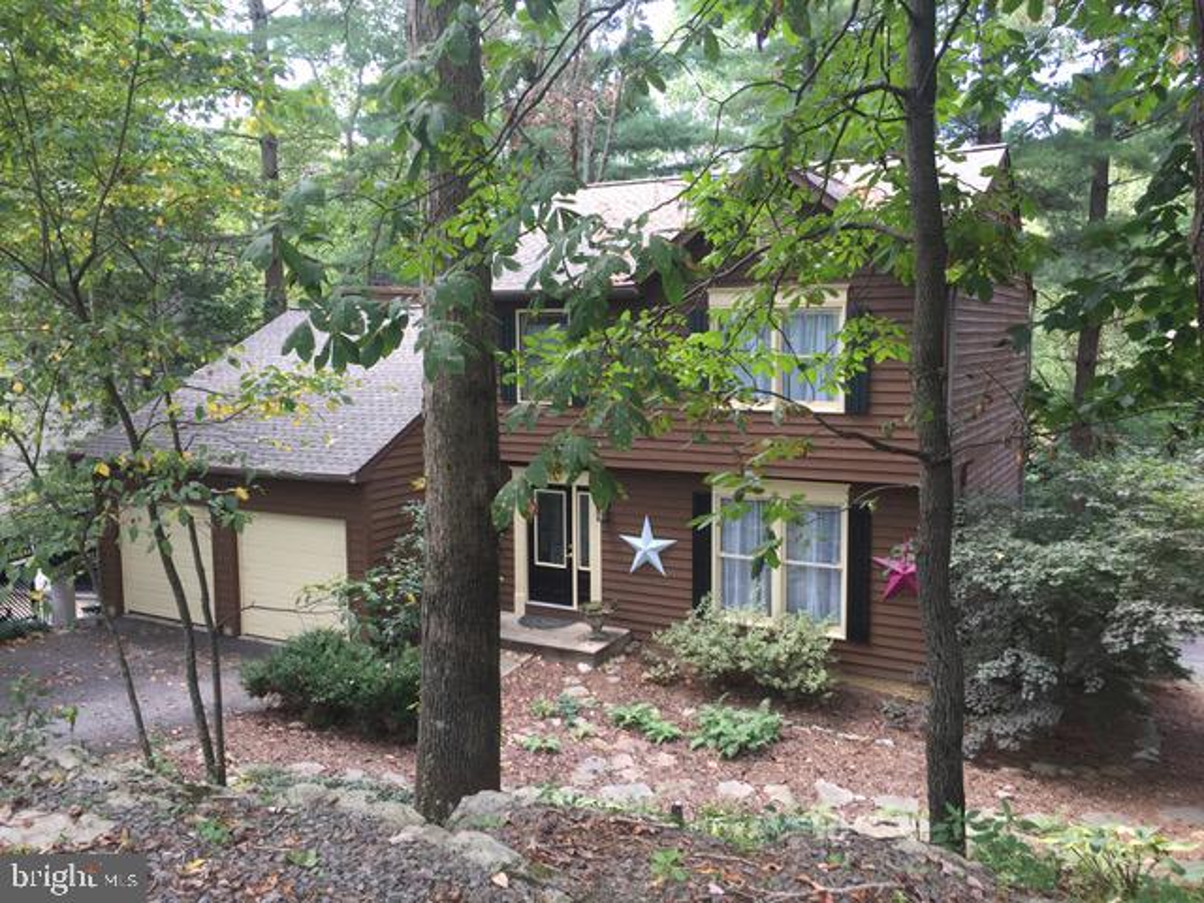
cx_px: 602
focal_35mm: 29
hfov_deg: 61.7
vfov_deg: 48.2
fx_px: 1009
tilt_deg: -6.4
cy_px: 452
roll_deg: -0.3
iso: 32
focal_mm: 4.15
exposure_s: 1/60
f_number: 2.2
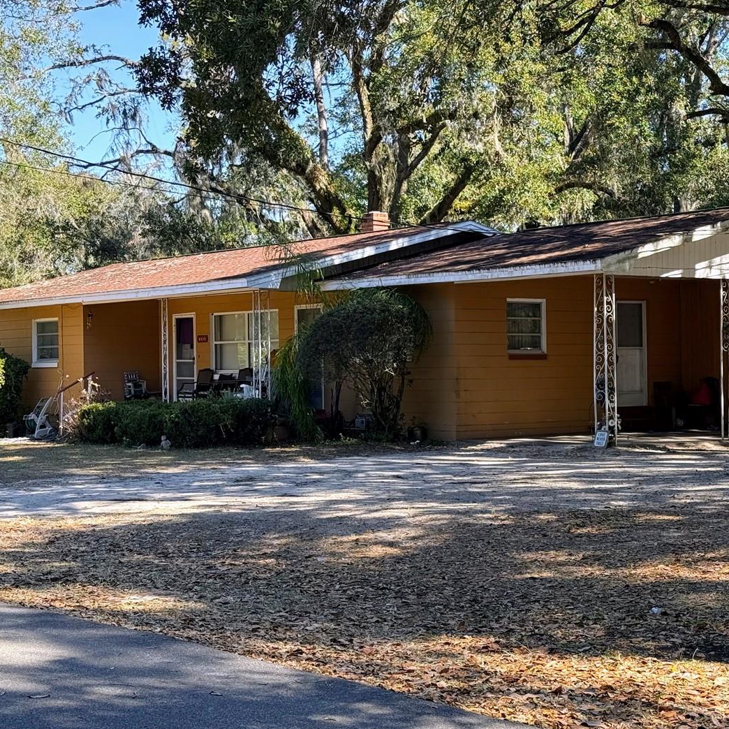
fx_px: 1549
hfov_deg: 26.4
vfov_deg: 26.5
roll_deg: +0.6
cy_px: 364
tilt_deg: +1.0
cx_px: 453
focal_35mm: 65
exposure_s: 1/778
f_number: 1.78
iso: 80
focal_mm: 6.76
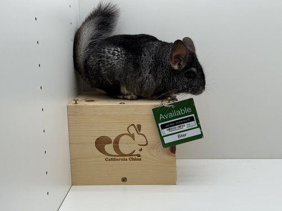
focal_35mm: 48
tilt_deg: -11.1
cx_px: 141
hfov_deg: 39.7
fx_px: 391
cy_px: 106
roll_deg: +0.3
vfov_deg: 30.3
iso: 80
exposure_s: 1/810
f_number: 1.78
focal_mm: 6.76
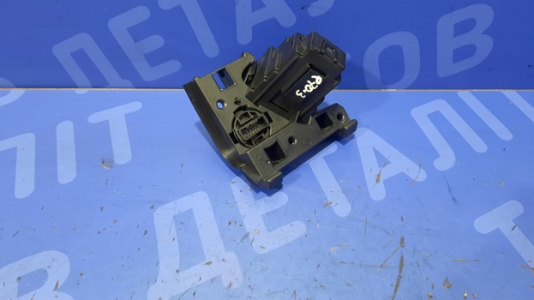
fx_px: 396
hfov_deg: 67.9
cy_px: 148
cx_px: 265
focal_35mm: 28
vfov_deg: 41.5
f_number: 2
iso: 320
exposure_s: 1/25
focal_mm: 4.6
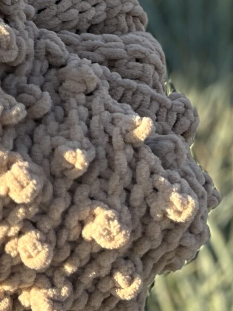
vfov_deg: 16.4
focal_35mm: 113
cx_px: -154
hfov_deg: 12.3
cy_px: -101
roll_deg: +0.5
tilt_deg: -4.0
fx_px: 1014
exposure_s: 1/1721
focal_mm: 5.1
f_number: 1.6
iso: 50
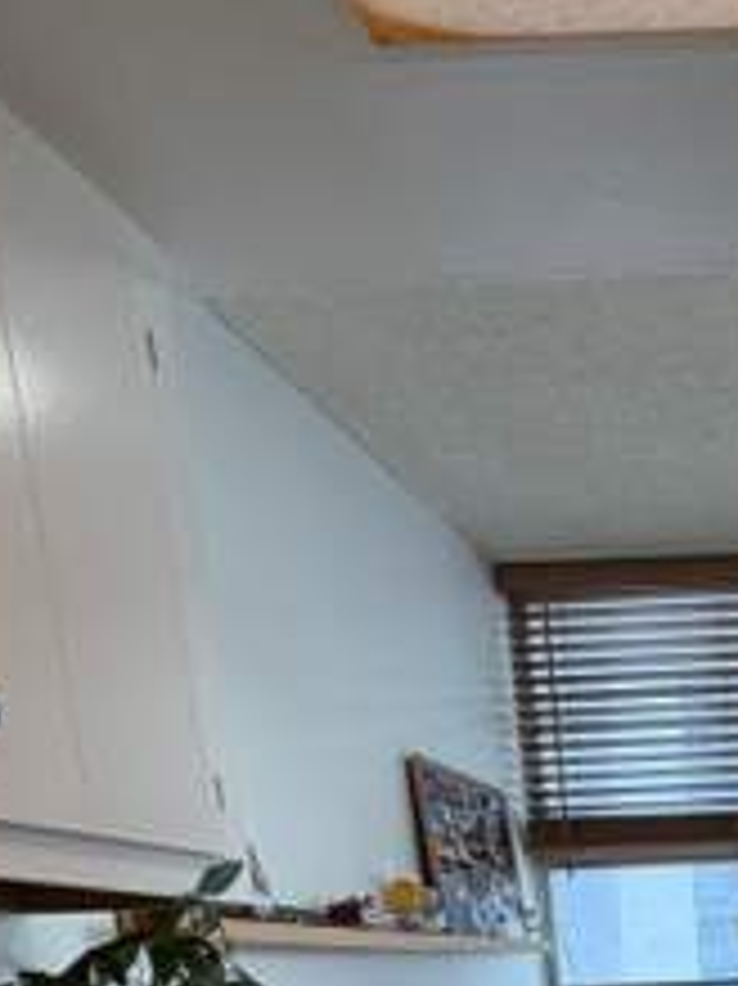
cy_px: 1180
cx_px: 945
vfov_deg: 35.9
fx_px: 1167
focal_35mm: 41
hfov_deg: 28.9
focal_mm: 2.22
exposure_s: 1/120
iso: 80
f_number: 2.2
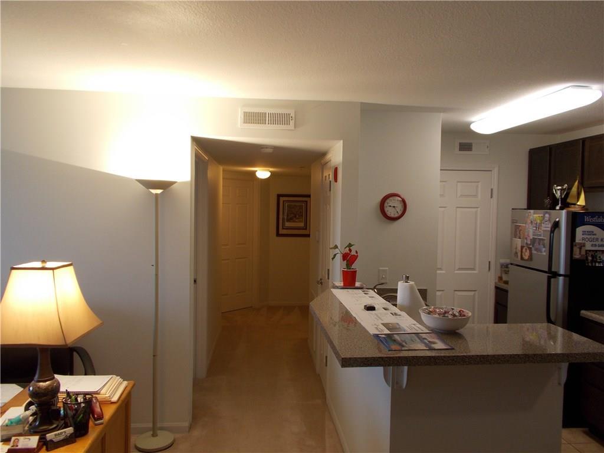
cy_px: 226
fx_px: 454
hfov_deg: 67.3
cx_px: 302
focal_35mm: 26
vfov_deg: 53.1
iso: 100
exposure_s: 1/25
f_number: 3.2
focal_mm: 4.6
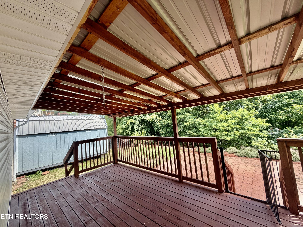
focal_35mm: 14
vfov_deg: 85.7
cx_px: 152
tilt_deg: +4.2
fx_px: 123
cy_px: 114
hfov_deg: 102.1
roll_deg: +5.3
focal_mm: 2.22
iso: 50
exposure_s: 1/502
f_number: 2.2
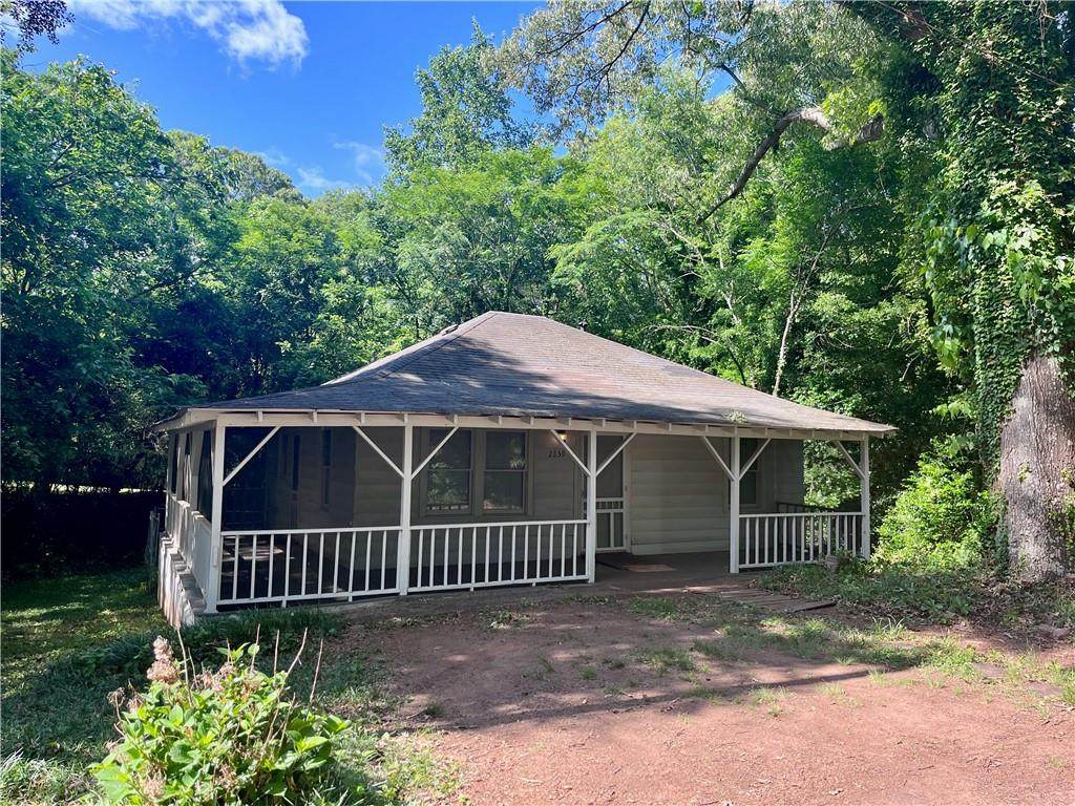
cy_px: 403
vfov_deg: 53.1
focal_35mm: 26
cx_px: 538
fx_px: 807
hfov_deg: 67.3
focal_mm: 5.1
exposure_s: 1/558
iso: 50
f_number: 1.6
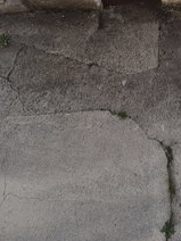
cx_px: 215
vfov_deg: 26.3
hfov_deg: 26.5
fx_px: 342
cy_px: -134
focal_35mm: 49
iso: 50
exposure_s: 1/1908
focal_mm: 2.2
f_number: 2.2
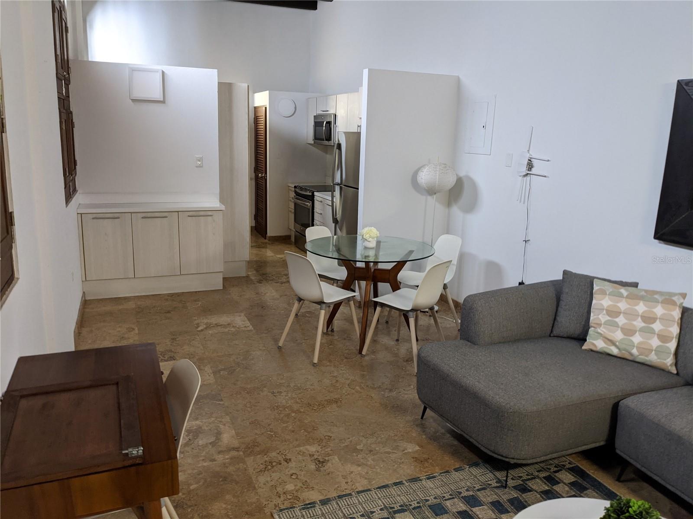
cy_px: 260
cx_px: 346
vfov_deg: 51.4
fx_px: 541
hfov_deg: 65.3
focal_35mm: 27
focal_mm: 4.38
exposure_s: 1/39.6
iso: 125
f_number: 1.73
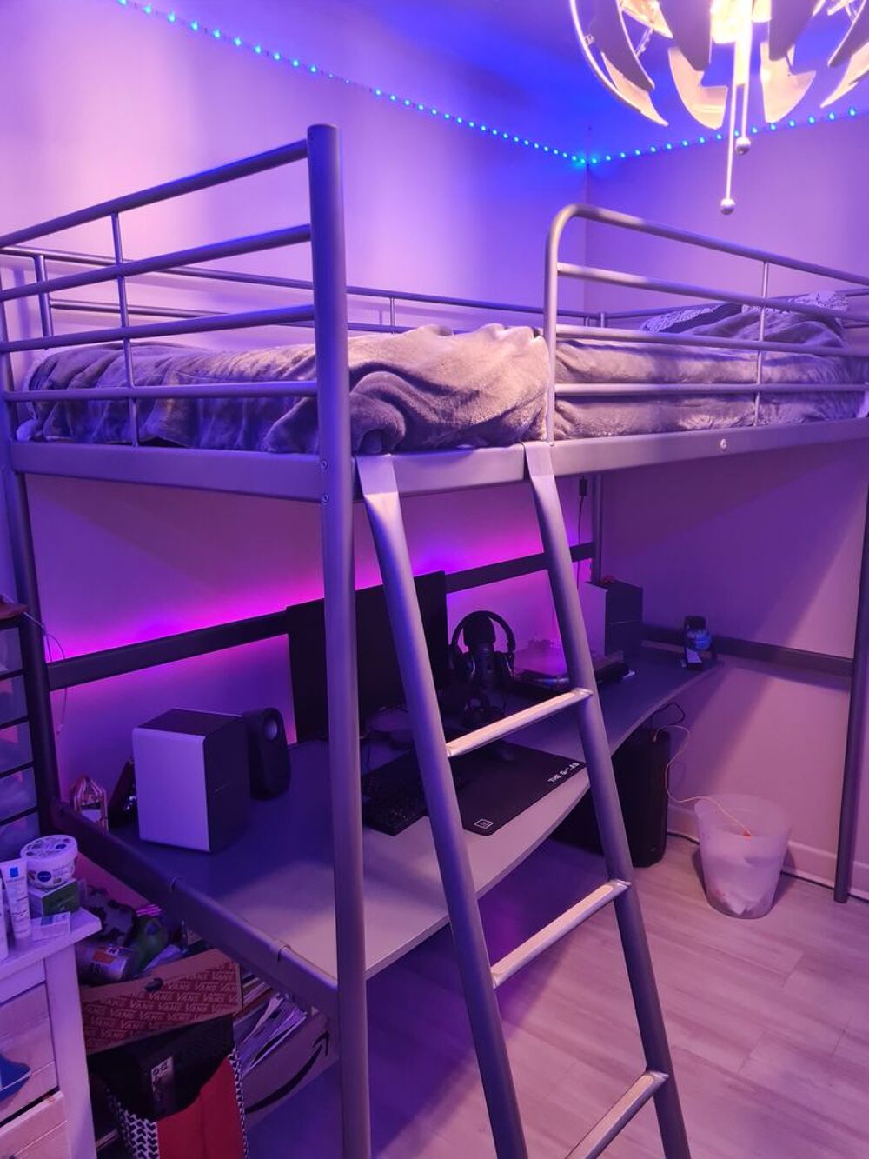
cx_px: 434
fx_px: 870
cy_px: 580
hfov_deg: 53.1
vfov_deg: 67.3
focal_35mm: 26
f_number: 1.8
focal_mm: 5.4
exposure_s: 1/33
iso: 640
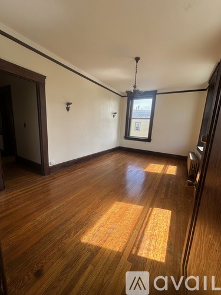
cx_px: 110
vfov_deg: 102.1
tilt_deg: -10.3
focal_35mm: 14
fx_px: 119
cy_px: 148
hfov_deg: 85.7
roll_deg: -4.1
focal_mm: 2.22
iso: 40
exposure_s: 1/206
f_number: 2.2
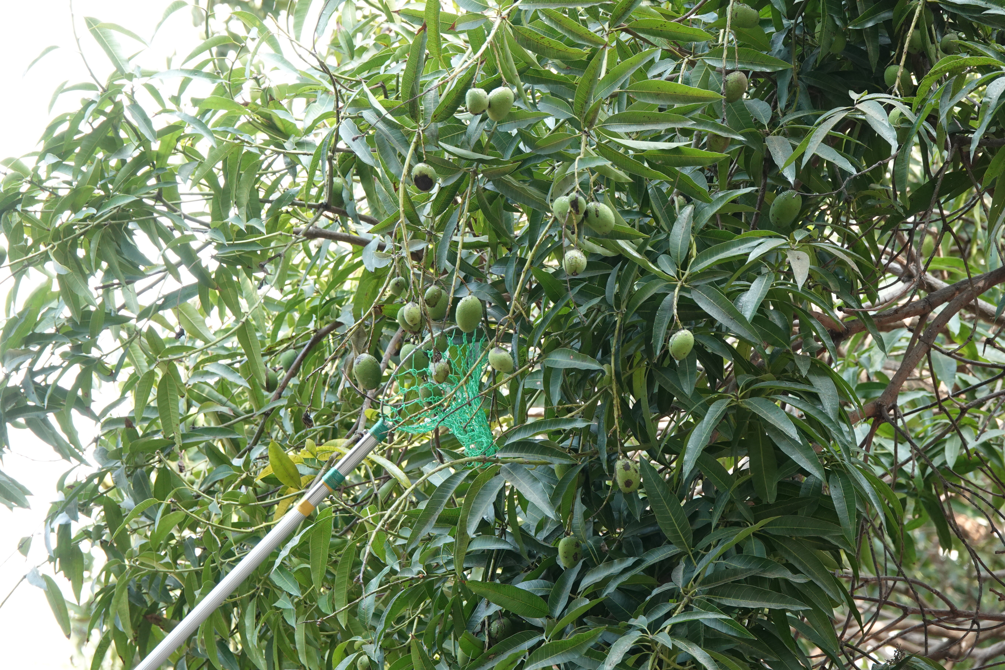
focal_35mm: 214
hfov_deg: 9.6
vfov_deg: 6.4
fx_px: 5974
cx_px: 502
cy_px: 335
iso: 500
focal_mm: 78.39
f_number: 4
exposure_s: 1/250
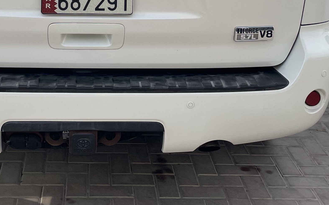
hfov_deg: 28.9
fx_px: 637
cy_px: -33
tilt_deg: -11.5
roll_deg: -2.4
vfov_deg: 17.6
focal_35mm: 71
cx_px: 120
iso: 32
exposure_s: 1/2747
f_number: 1.6
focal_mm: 4.2
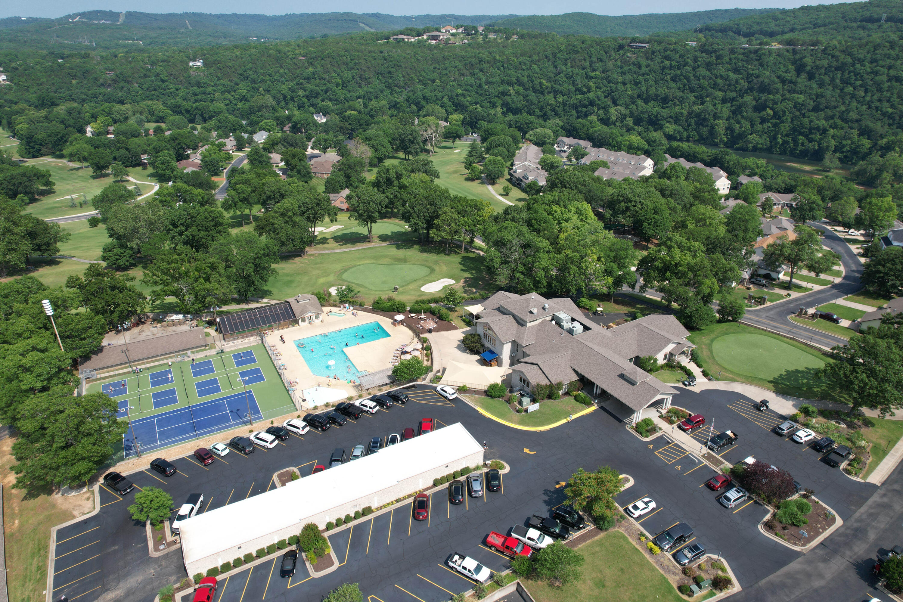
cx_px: 452
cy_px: 301
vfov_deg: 57.2
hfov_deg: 78.6
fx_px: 552
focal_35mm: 22
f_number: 2.8
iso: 100
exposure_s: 1/1500
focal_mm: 8.38
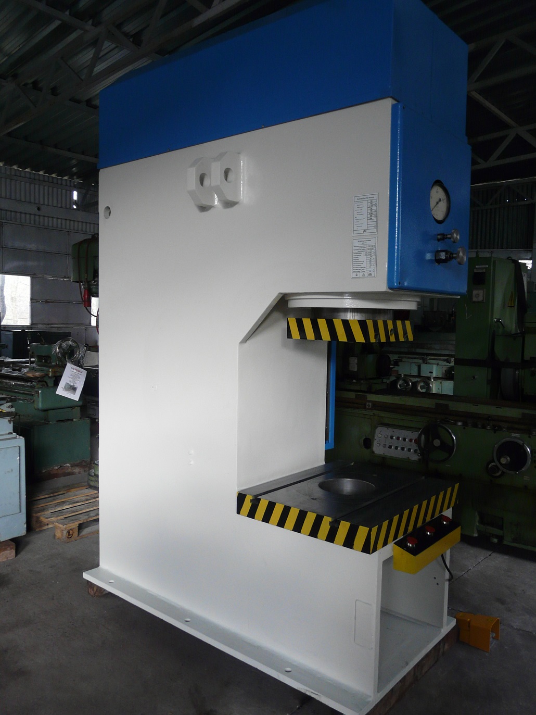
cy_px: 358
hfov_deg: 49.8
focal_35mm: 28
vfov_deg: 63.4
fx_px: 578
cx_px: 268
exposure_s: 1/30
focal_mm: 4.6
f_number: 2.8
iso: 160
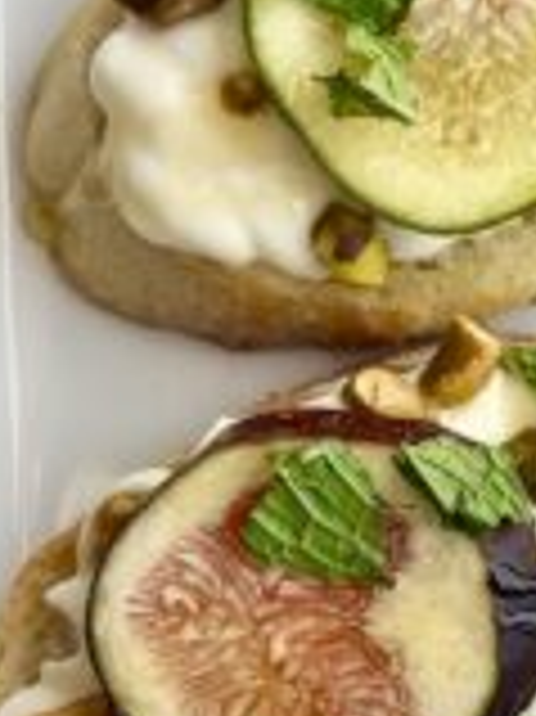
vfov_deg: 13.0
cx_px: 813
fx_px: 3122
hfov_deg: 9.5
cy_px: 536
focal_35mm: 151
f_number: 1.78
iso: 80
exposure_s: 1/791
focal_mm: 6.86
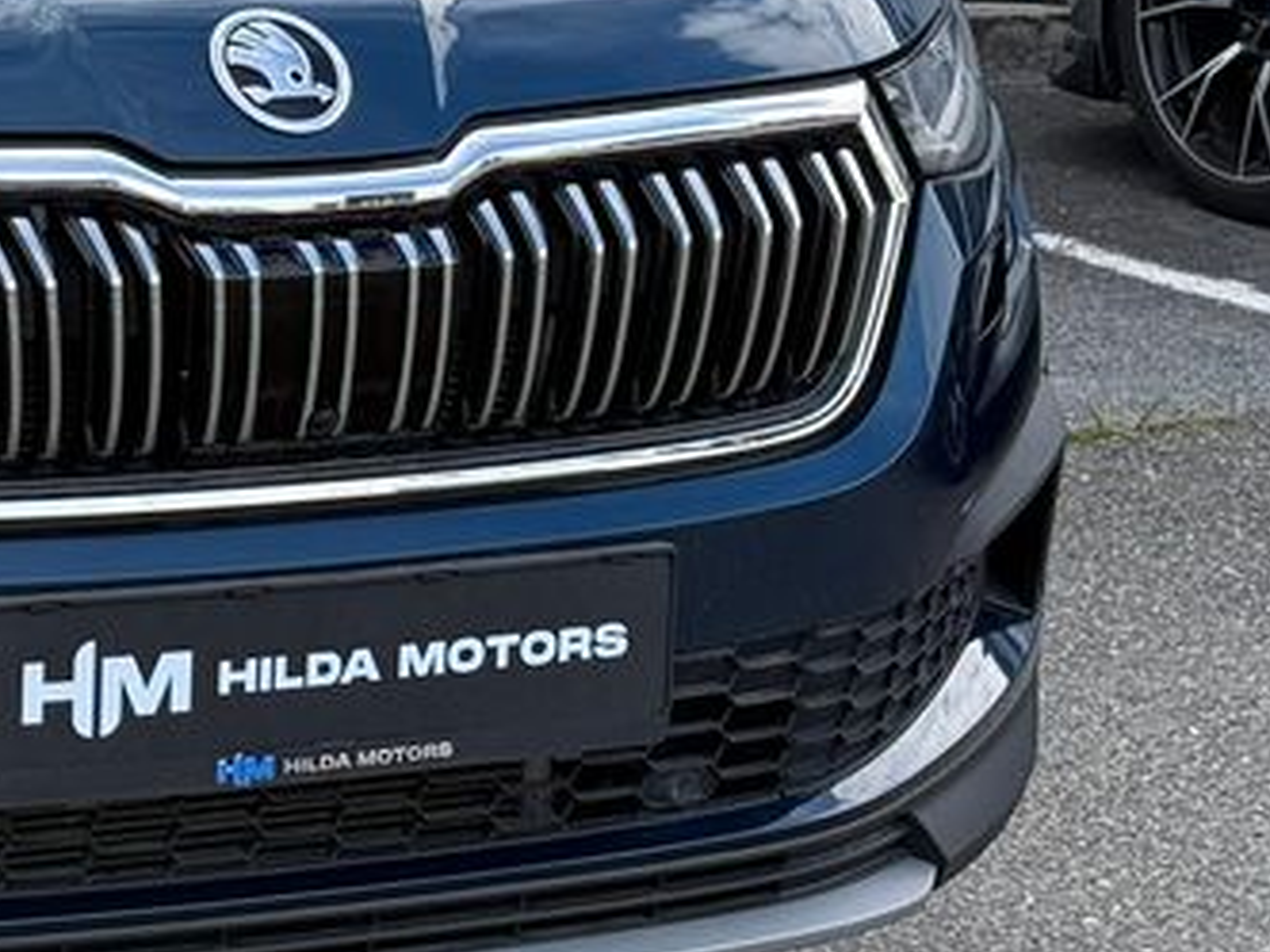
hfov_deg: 12.7
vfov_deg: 10.0
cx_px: -581
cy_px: 187
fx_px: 5430
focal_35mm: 148
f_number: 1.78
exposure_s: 1/1000
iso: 80
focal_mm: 6.76
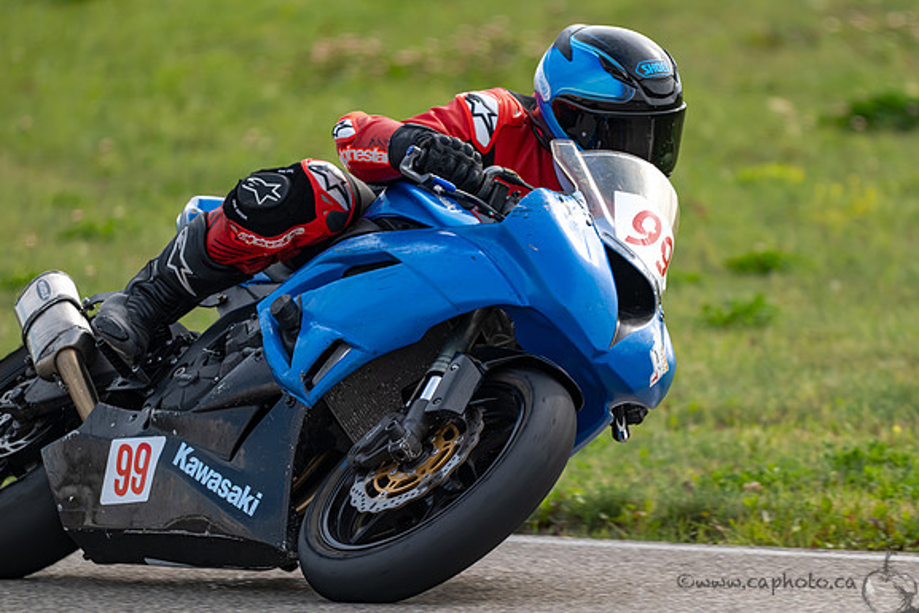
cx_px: 501
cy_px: 335
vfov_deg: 2.1
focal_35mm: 658
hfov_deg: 3.1
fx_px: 16800
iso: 560
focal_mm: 600
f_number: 6.3
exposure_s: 1/1250
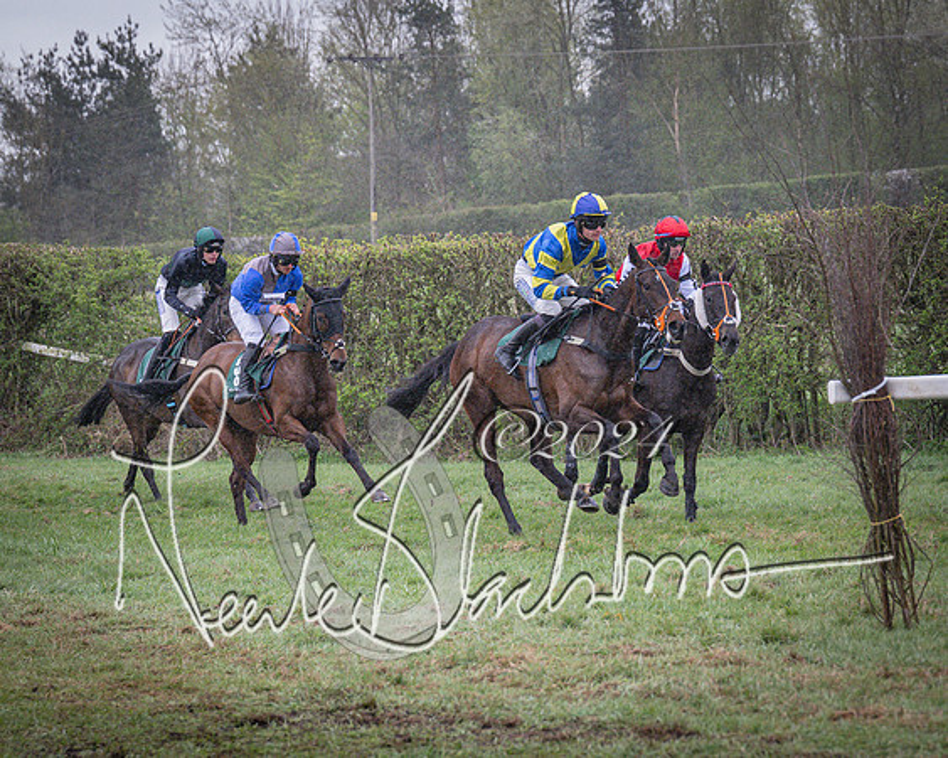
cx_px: 654
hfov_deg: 10.0
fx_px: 5411
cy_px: 326
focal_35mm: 193
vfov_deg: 8.0
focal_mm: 92
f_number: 4
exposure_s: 1/1000
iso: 1600
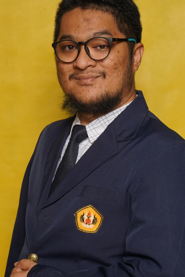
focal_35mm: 97
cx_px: 85
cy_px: 151
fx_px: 747
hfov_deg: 14.1
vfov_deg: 21.0
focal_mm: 70
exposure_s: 1/320
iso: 200
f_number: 10
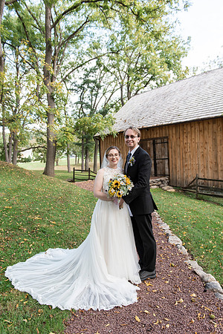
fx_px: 269
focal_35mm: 29
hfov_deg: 45.0
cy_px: 167
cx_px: 112
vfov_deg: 63.7
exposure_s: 1/500
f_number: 4
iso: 400
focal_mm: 29
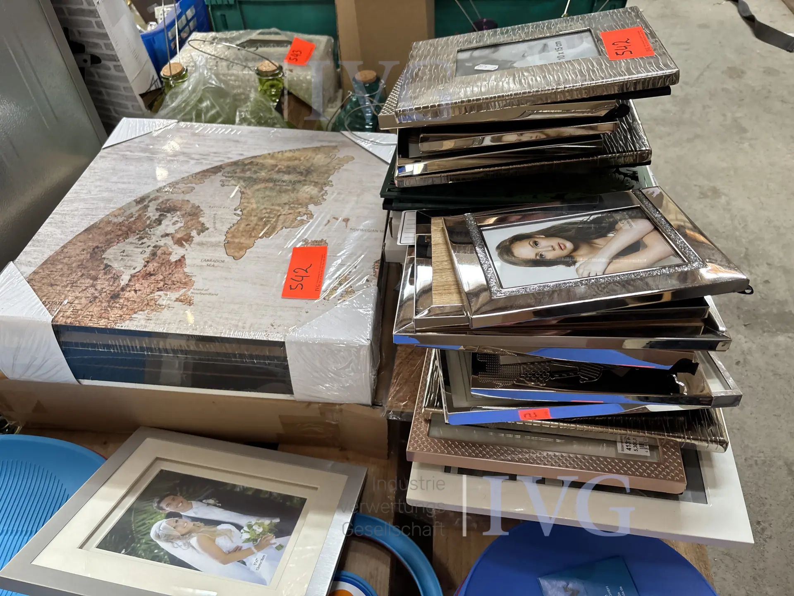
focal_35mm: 26
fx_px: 596
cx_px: 397
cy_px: 298
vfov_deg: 53.1
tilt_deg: -45.1
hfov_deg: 67.3
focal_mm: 5.96
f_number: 1.6
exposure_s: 1/115
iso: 125
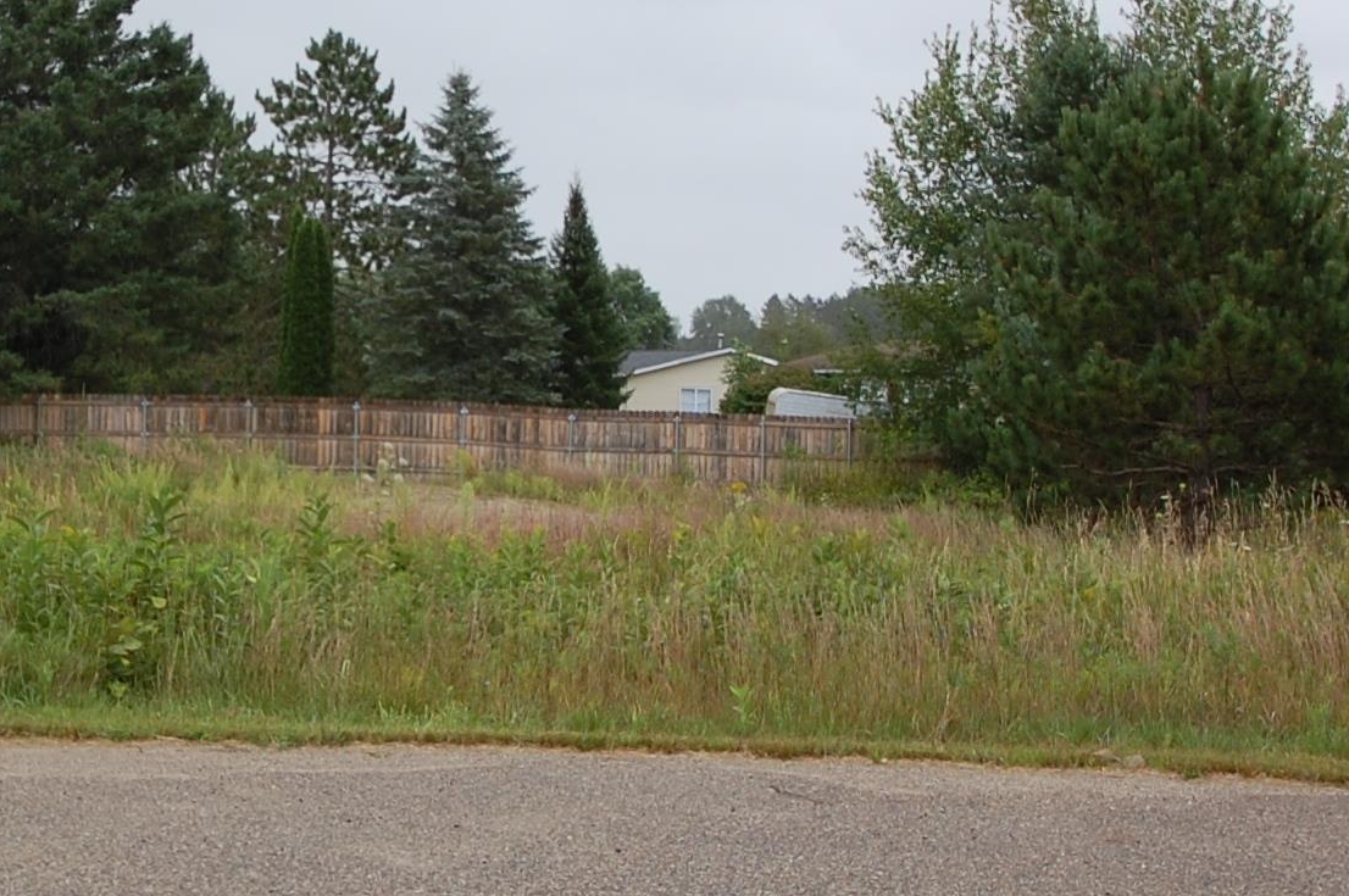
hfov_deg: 28.8
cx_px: 373
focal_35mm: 69
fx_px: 2596
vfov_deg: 19.6
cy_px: 379
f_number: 8
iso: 200
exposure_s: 1/250
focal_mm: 17
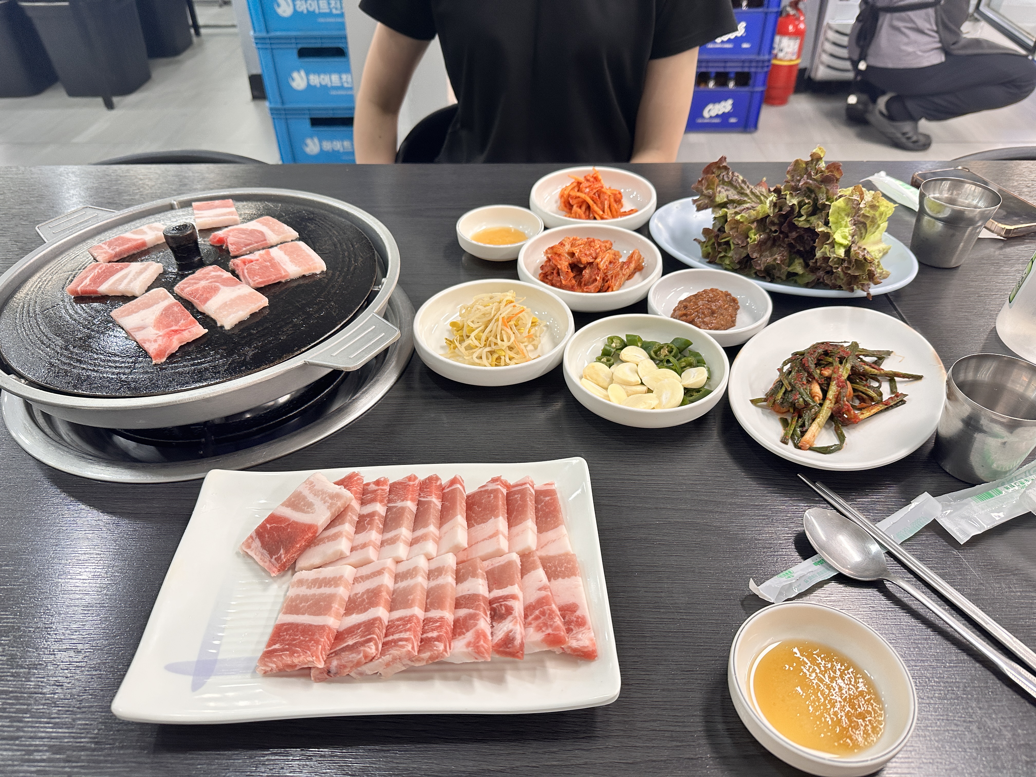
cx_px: 518
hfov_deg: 71.6
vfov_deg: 56.8
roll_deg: +1.3
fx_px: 718
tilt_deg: -39.0
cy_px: 388
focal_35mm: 24
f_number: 1.78
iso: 200
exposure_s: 1/120
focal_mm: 6.86
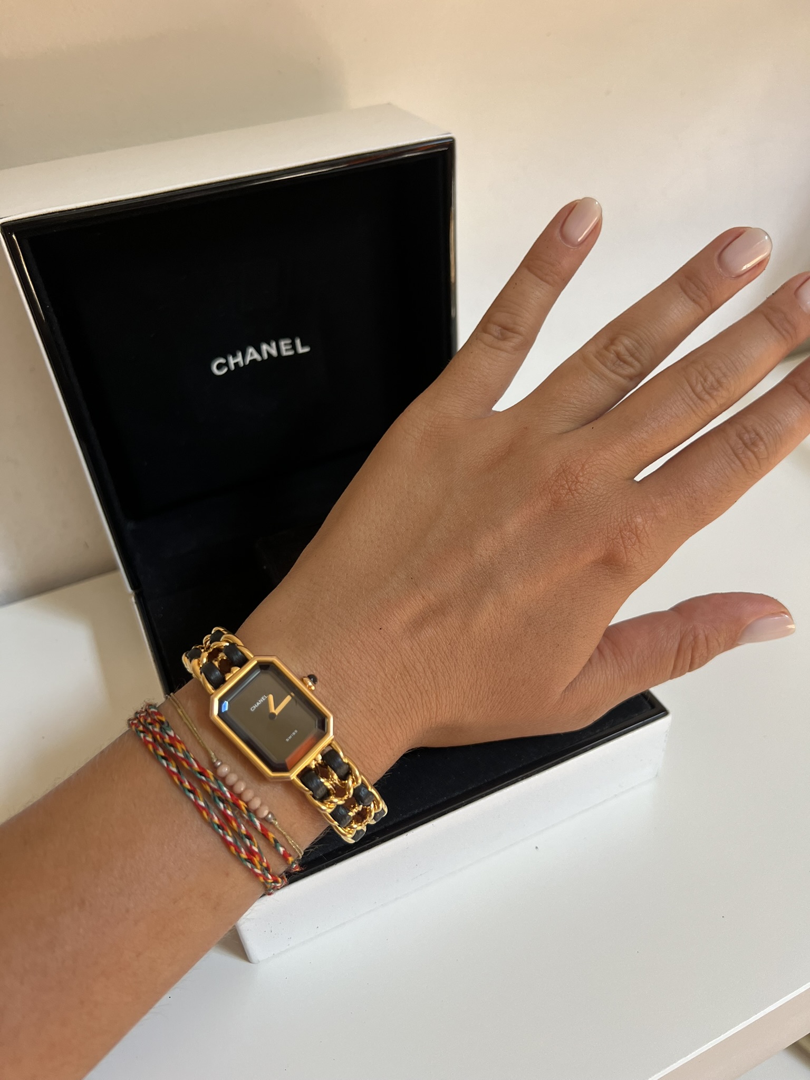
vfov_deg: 67.3
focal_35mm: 26
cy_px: 540
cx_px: 405
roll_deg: +7.1
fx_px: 811
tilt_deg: -37.8
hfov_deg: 53.1
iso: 125
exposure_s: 1/118
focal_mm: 5.7
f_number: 1.5
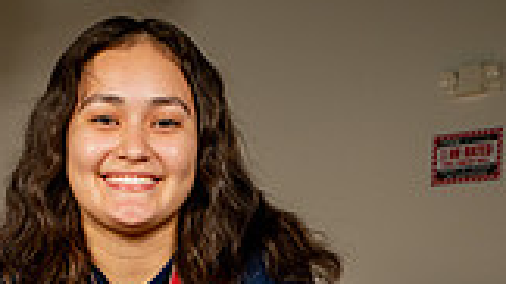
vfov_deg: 9.1
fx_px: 1636
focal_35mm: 122
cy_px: 649
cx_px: 78
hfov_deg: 17.4
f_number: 8
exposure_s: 1/500
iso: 250
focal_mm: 42
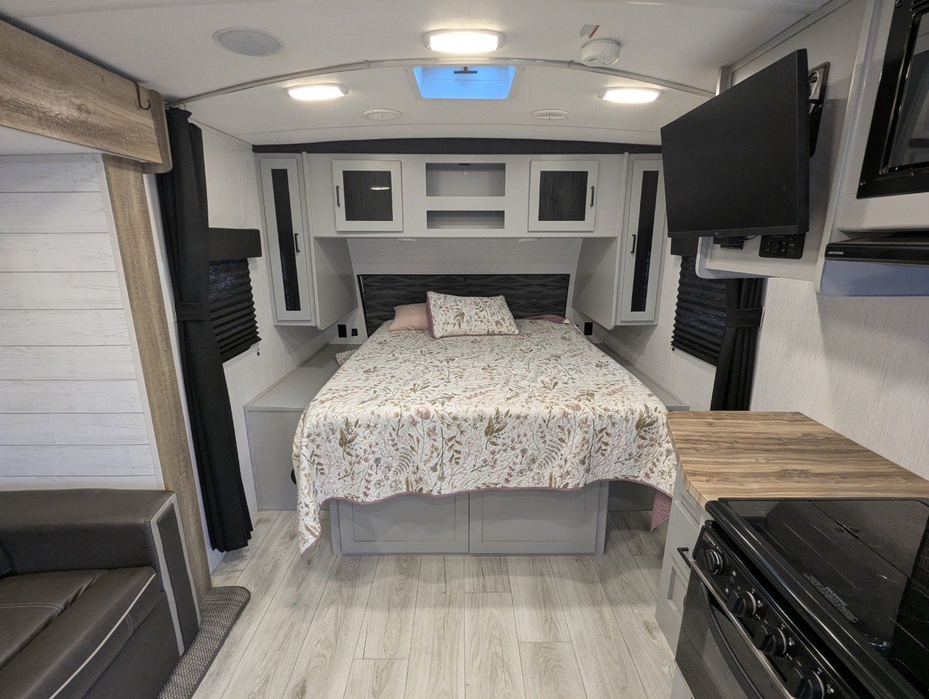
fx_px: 430
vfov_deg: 78.2
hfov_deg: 94.4
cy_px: 350
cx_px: 464
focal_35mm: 16
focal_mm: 2.35
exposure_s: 1/23.8
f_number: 2.2
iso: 79
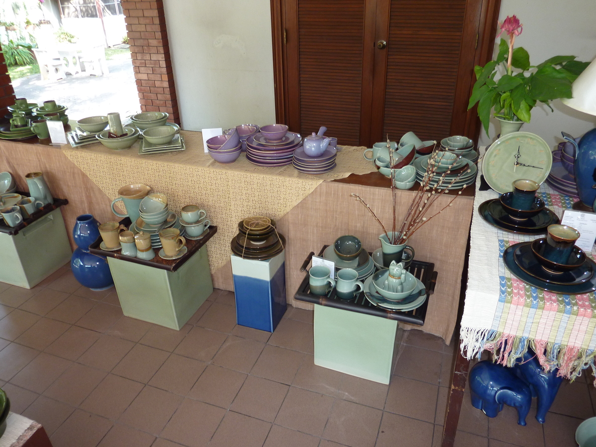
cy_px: 224
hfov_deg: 69.4
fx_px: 430
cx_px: 298
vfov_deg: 54.9
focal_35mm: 25
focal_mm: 4.1
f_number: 3.3
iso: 125
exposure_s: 1/30
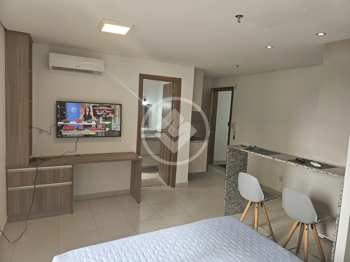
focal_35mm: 23
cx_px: 175
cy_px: 131
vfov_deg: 58.9
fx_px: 233
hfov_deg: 73.9
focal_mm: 6.3
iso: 100
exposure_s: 1/120
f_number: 1.7
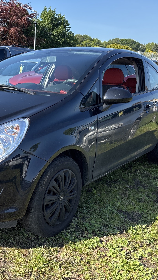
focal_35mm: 38
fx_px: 283
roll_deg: -1.8
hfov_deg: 30.4
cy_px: 140
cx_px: 30
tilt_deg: -15.8
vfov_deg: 52.8
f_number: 1.6
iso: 50
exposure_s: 1/1007
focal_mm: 5.96
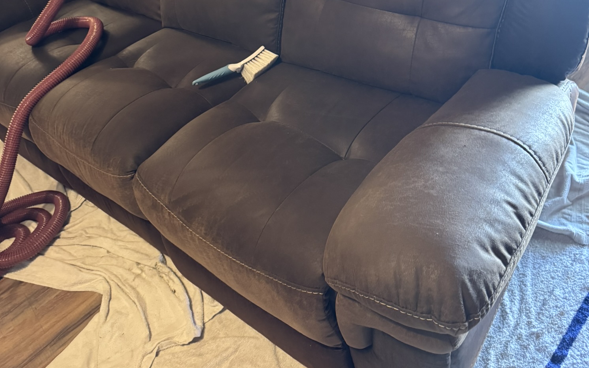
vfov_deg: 34.7
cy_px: 53
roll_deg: +15.7
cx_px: 303
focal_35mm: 35
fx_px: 562
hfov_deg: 55.3
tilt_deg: -33.2
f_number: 1.78
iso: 800
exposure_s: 1/40
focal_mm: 6.76
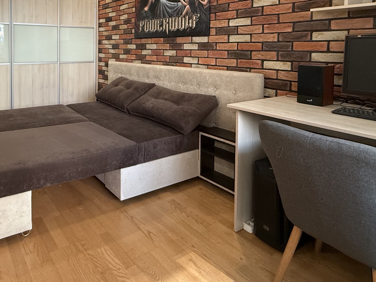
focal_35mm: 25
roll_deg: -0.7
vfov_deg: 51.6
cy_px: 58
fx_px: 272
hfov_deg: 66.0
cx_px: 104
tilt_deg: -1.8
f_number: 2.2
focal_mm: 2.22
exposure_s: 1/99
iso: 320
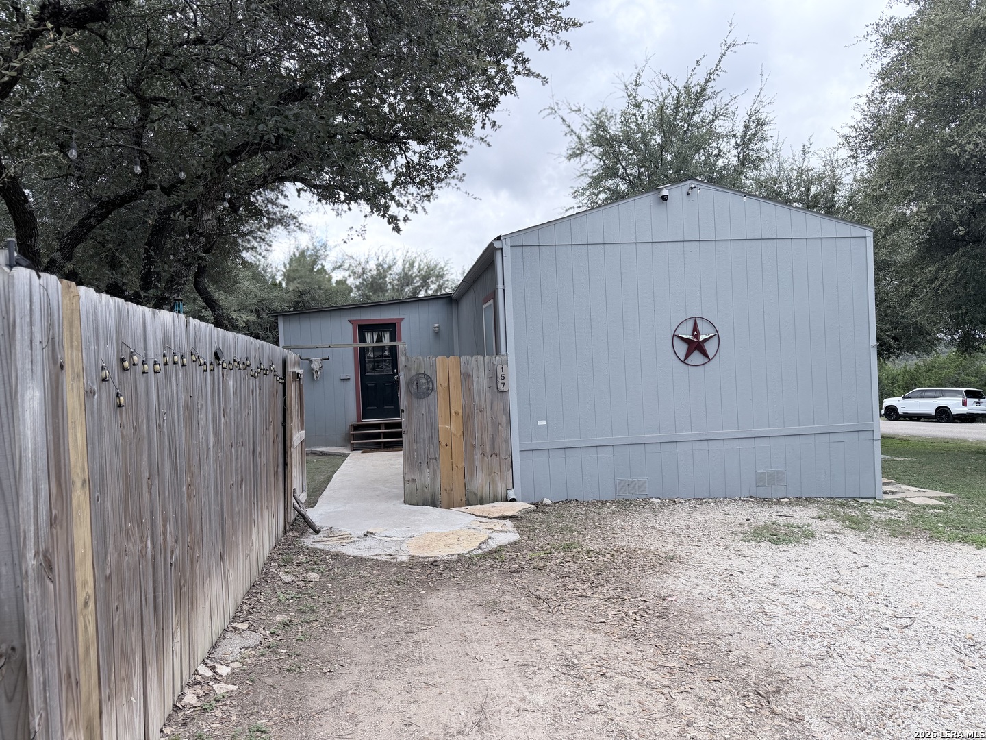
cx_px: 493
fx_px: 684
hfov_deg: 71.6
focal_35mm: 24
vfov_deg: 56.8
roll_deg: +2.4
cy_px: 370
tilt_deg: -0.3
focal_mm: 6.76
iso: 100
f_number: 1.78
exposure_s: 1/2445
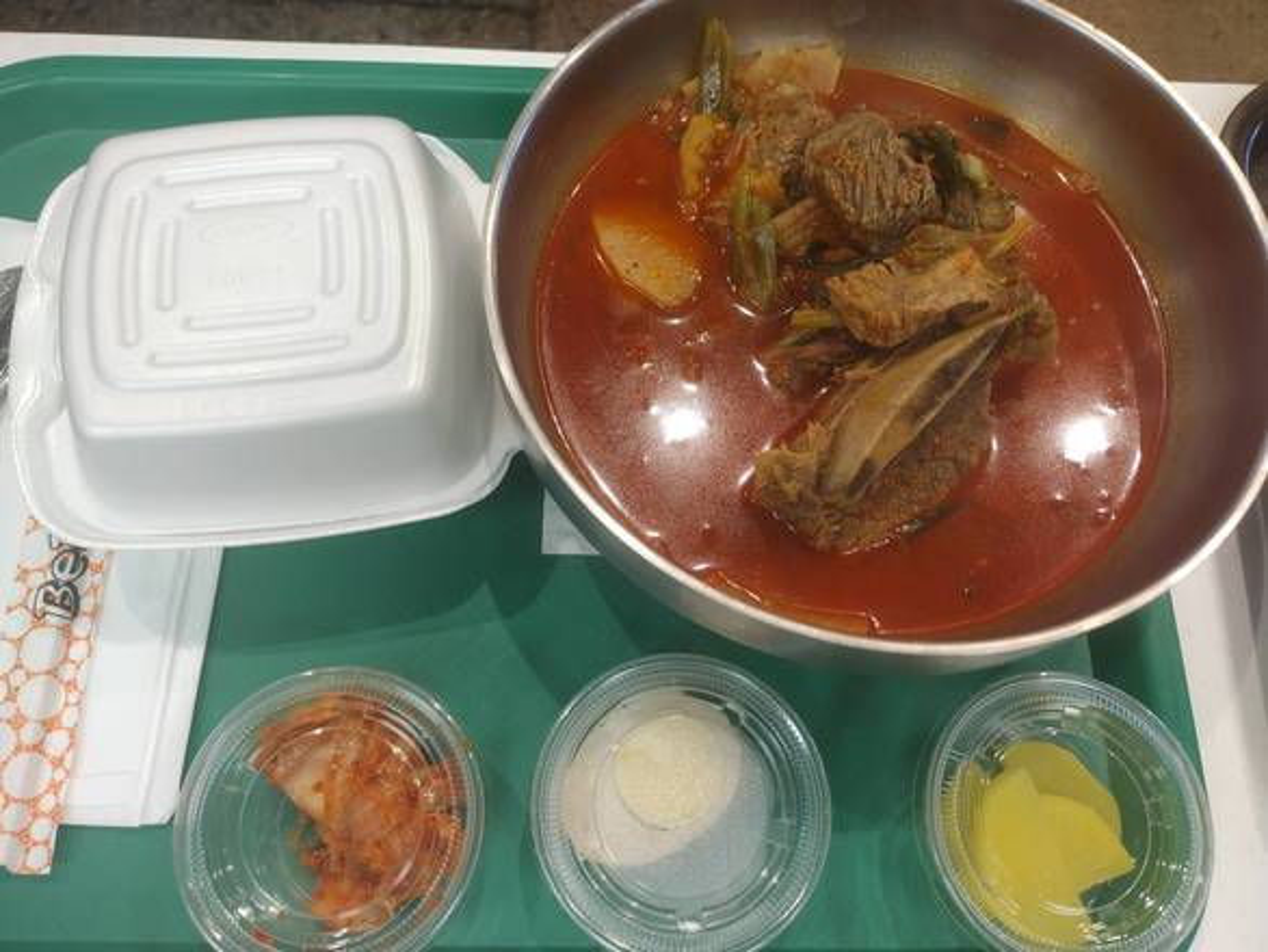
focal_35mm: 27
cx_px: 634
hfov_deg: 65.3
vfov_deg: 51.4
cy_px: 476
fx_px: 989
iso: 129
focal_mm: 4.71
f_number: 1.7
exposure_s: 1/60
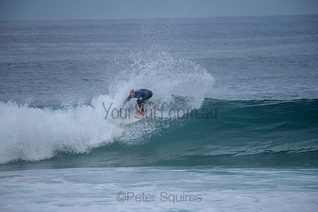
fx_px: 4417
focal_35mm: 500
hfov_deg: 4.1
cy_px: 106
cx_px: 159
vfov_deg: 2.8
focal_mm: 500
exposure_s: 1/2000
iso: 250
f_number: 5.6
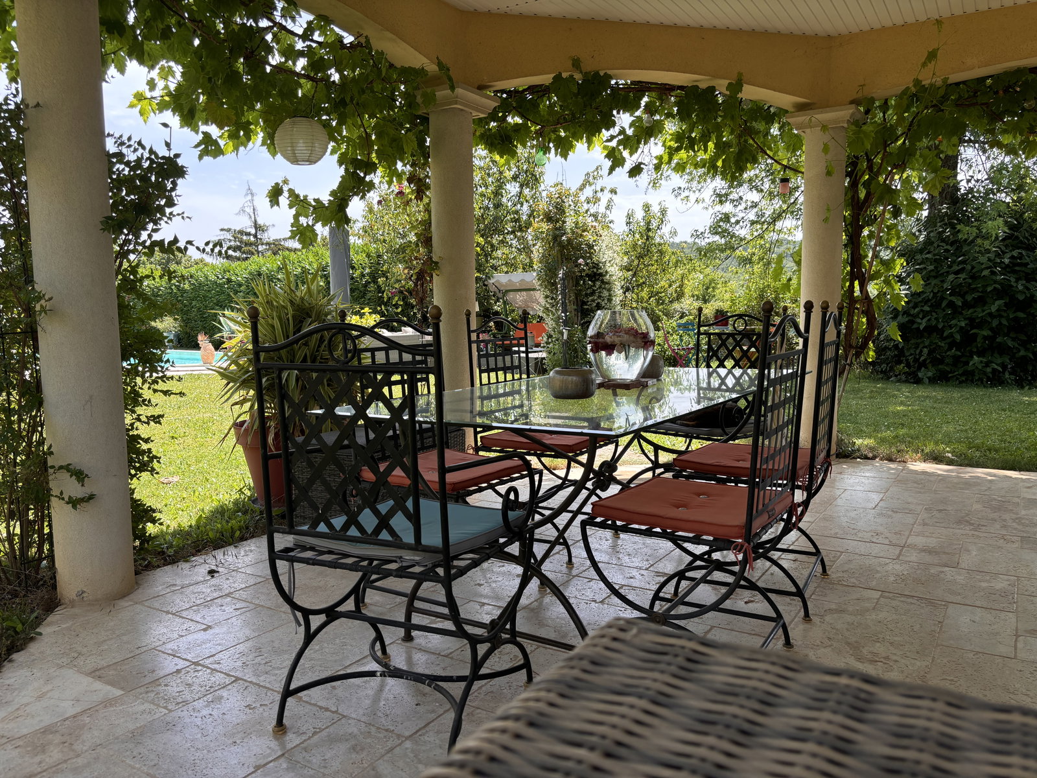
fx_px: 779
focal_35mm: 26
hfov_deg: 67.3
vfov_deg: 53.1
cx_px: 518
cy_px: 389
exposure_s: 1/684
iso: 50
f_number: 1.6
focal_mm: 5.96
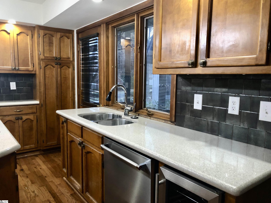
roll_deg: +0.0
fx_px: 219
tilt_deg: -7.6
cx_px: 136
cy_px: 102
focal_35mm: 28
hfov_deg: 63.4
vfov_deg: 49.7
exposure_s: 1/15
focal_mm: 4
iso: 100
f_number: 1.8
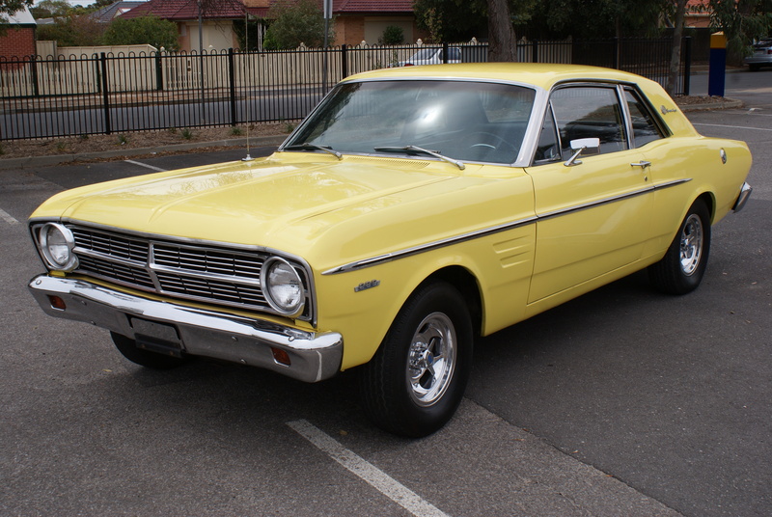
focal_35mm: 45
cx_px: 386
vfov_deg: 30.0
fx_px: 966
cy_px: 258
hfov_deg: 43.5
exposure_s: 1/125
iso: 100
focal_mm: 30
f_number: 13
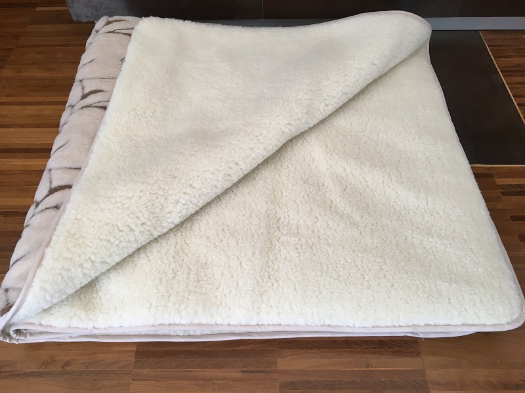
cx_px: 262
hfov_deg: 61.7
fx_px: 440
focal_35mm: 29
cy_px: 196
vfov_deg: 48.2
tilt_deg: -53.9
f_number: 2.2
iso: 40
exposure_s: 1/33
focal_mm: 4.15
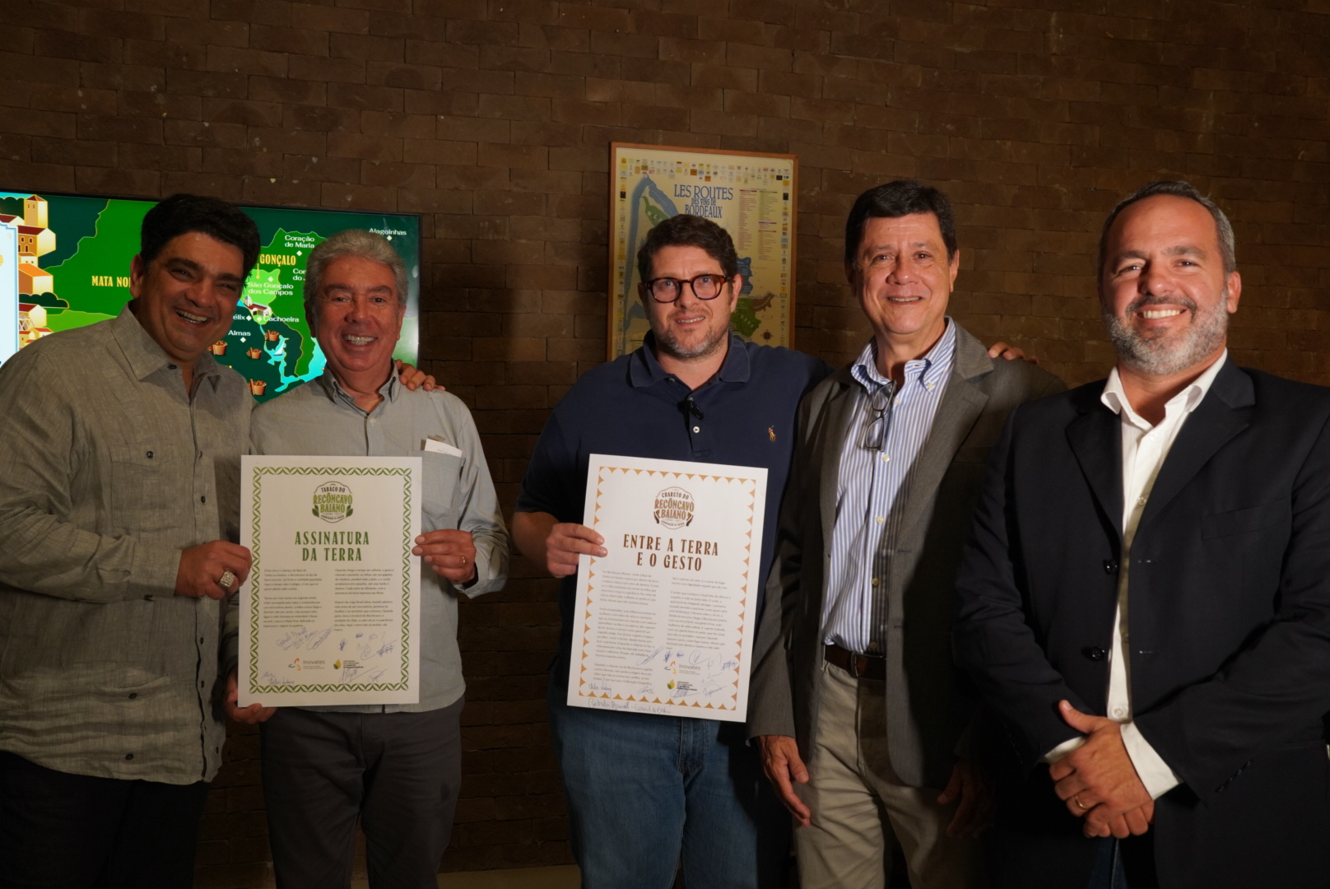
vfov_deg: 35.5
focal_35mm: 38
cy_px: 444
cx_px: 665
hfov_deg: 51.3
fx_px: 1386
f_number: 5
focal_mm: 25
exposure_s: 1/40
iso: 800
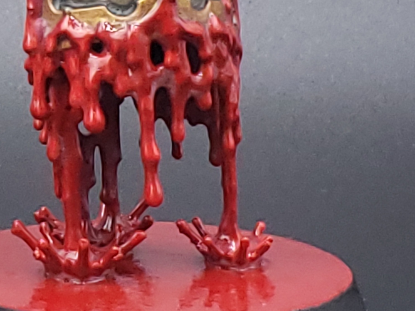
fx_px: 1271
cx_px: -122
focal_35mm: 106
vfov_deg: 13.5
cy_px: -95
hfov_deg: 17.4
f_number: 2.4
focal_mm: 4.3
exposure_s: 1/50
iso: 125
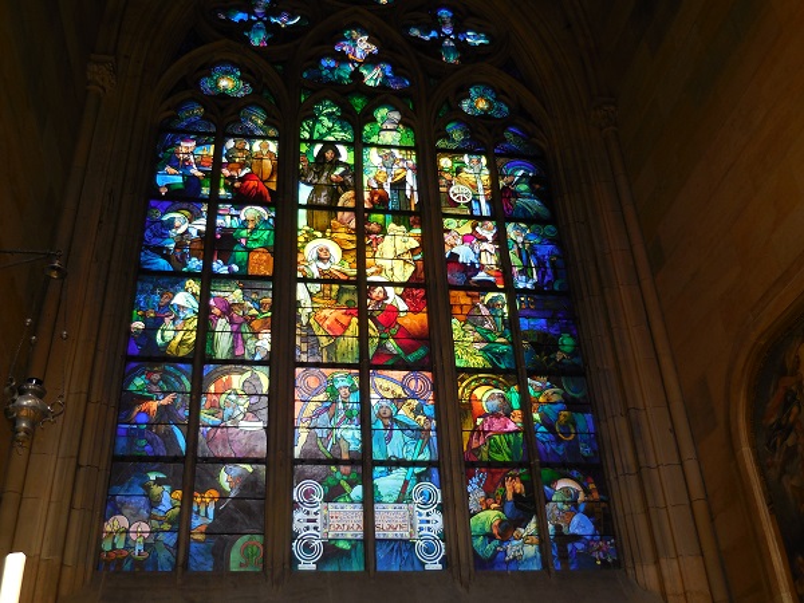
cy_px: 302
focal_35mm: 39
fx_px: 906
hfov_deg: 47.9
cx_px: 402
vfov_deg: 36.8
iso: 140
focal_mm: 7
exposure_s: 1/30
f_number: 3.9
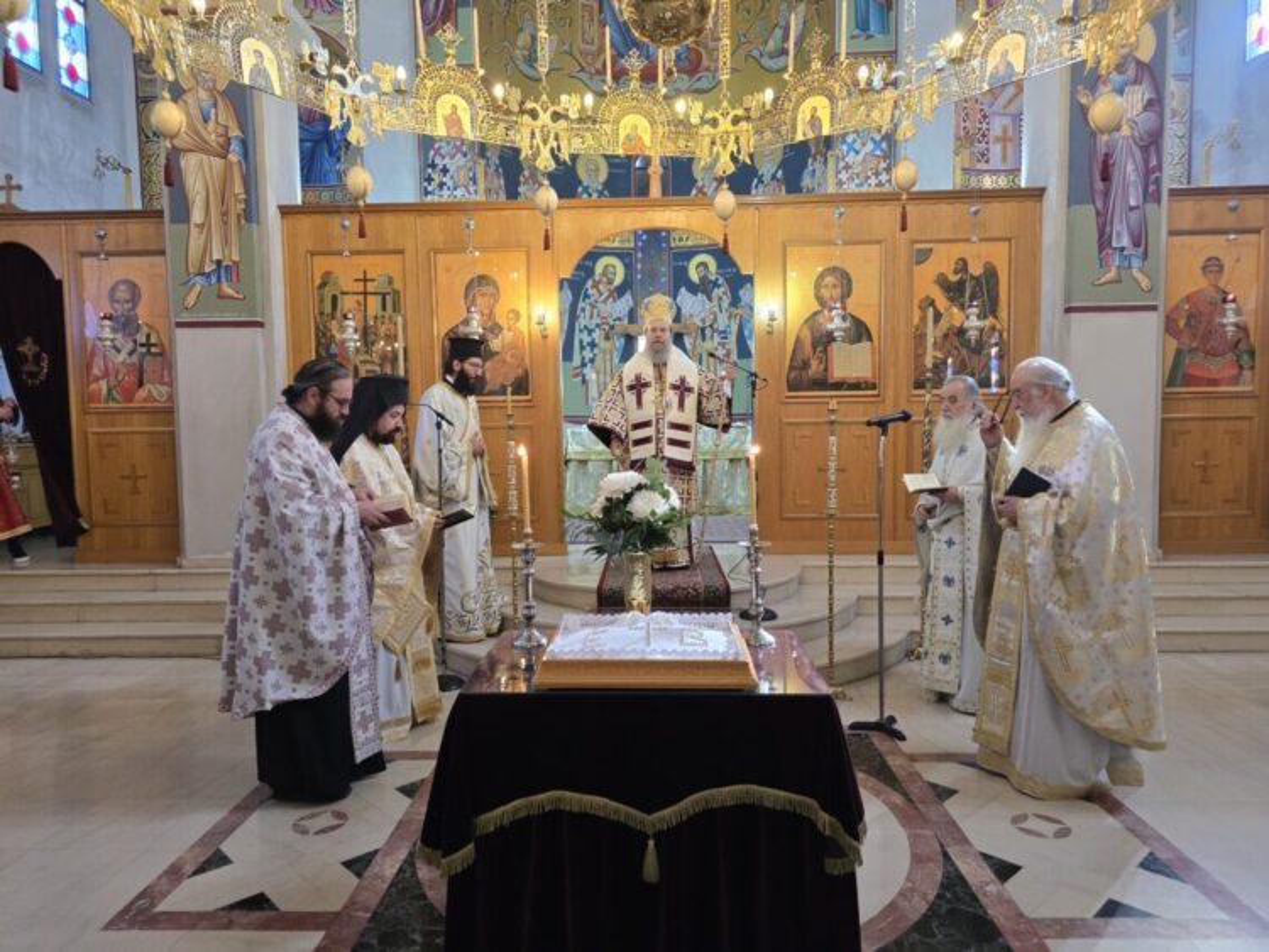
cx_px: 634
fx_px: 843
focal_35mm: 23
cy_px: 476
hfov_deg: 73.9
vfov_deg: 58.9
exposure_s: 1/100
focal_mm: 6.3
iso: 500
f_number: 1.7
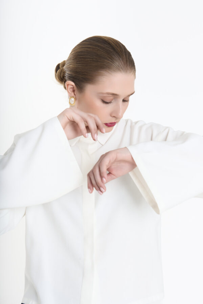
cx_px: 102
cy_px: 152
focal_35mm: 70
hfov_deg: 19.5
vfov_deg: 28.8
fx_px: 592
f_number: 10
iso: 200
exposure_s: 1/200
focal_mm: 70
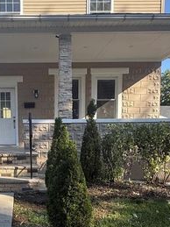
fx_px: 236
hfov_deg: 37.9
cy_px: 162
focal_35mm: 36
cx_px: 30
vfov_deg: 49.9
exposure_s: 1/419
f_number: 2.2
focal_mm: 2.22
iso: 64
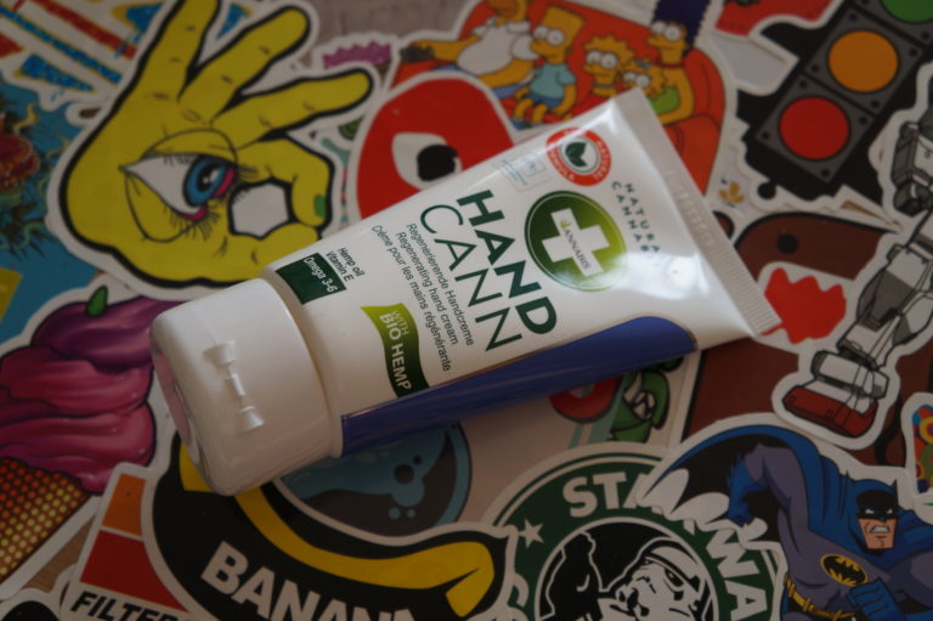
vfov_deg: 27.2
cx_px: 466
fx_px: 1282
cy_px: 310
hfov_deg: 40.0
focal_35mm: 50
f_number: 4.5
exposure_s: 1/160
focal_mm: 33
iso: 125
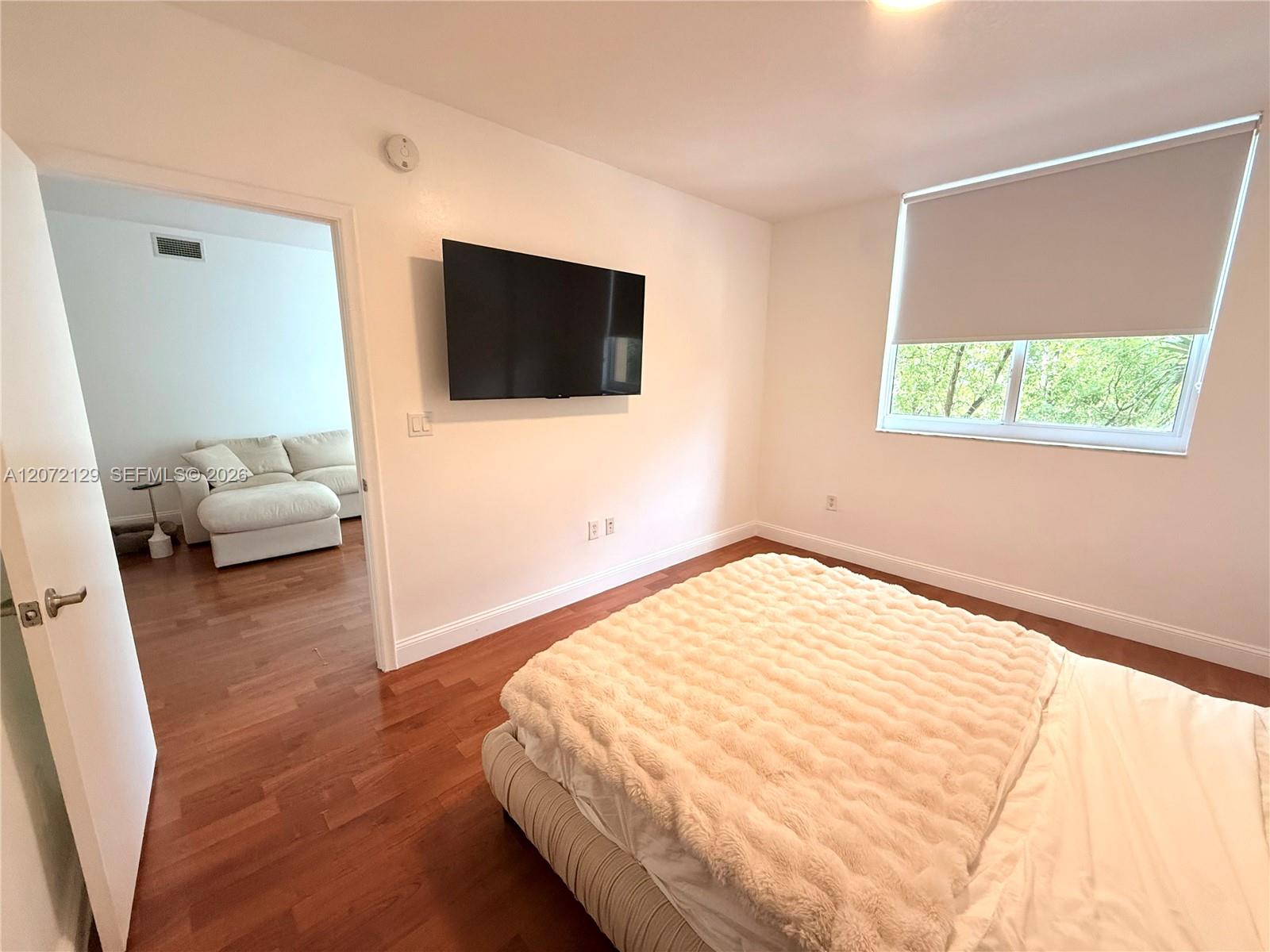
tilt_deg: -10.5
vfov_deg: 85.7
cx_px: 635
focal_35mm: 14
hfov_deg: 102.1
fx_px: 514
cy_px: 476
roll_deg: -0.7
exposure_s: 1/120
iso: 250
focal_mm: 2.22
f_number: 2.2
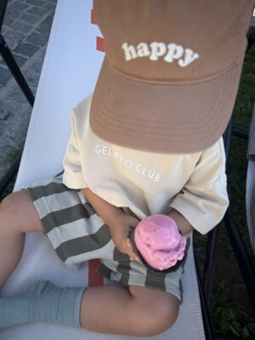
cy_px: 170
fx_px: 236
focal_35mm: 24
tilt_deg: -48.9
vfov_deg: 71.6
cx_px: 128
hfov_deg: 56.8
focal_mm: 6.76
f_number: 1.78
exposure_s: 1/1361
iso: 80
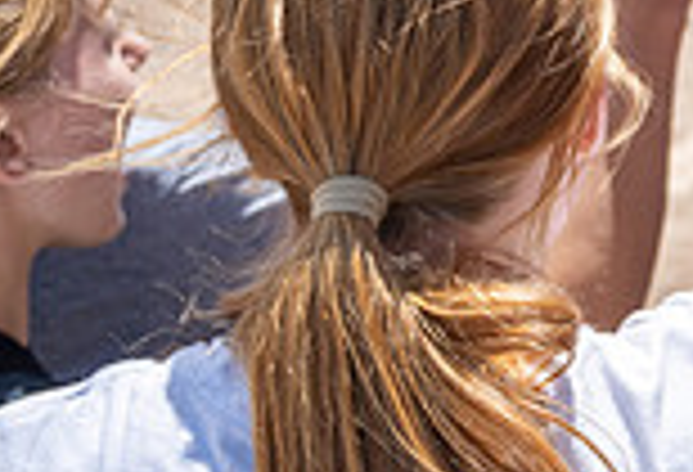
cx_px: 1189
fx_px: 1803
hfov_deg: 18.0
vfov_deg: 14.7
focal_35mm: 93
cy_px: 18
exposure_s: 1/1600
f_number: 4
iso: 100
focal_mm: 24
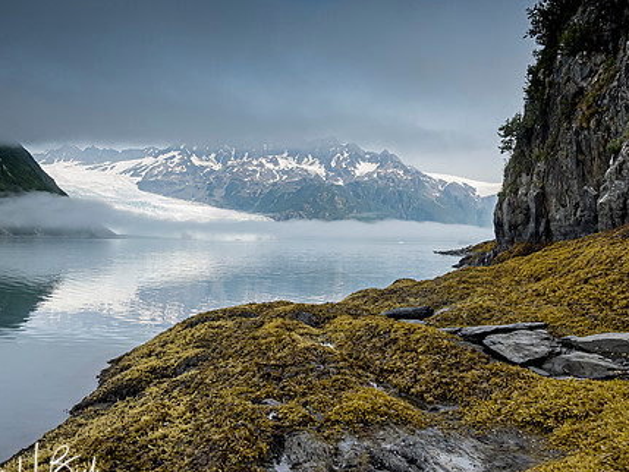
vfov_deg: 43.0
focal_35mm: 33
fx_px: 600
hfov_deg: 55.3
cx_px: 330
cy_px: 235
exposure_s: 1/200
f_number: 10
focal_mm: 12
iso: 400
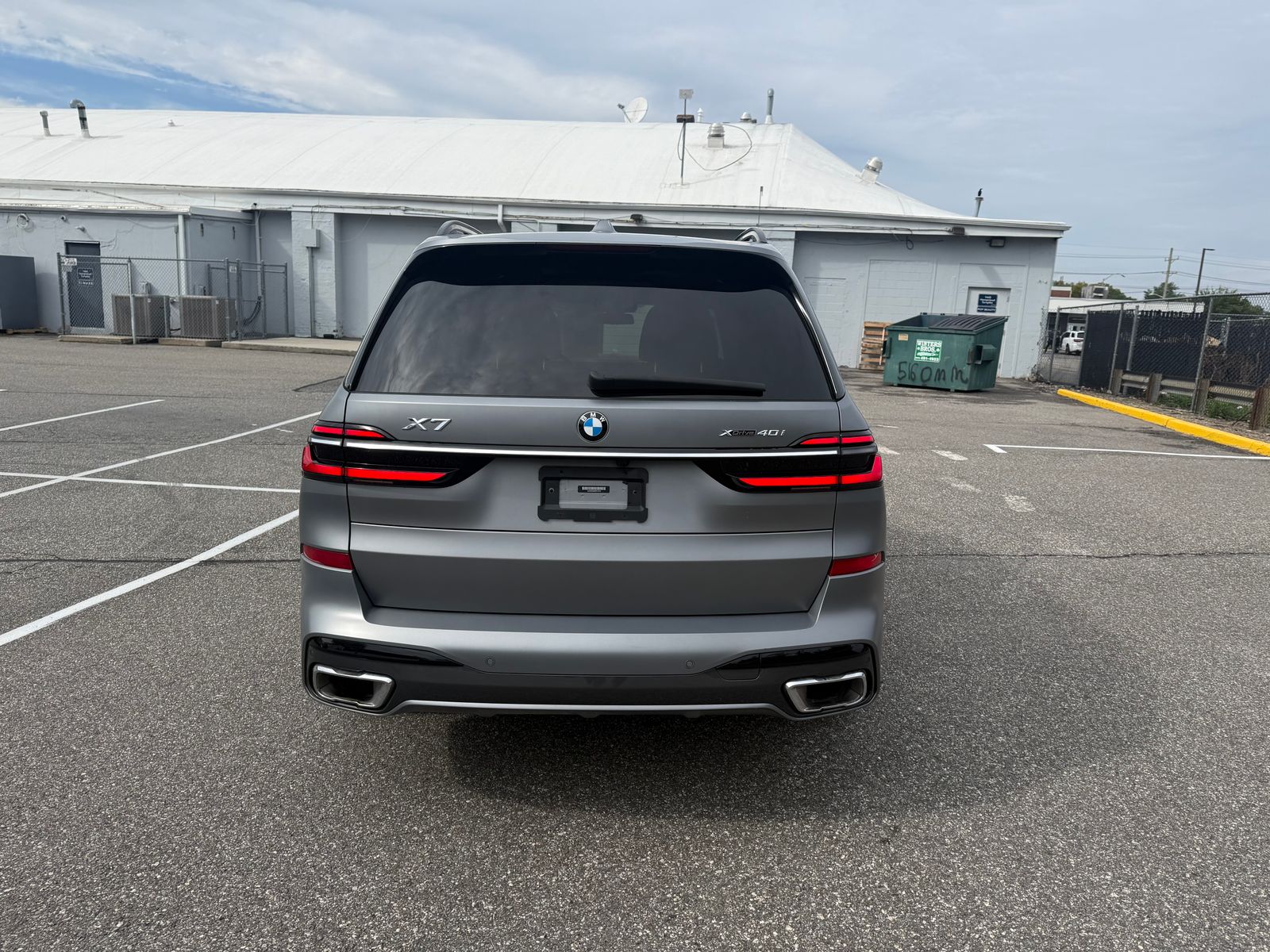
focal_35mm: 24
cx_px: 635
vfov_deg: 56.8
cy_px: 476
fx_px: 881
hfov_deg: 71.6
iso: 80
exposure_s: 1/3953
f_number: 1.78
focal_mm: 6.76
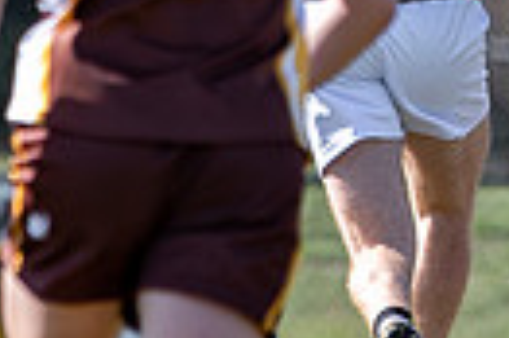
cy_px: -284
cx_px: 623
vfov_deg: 0.5
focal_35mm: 2808
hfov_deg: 0.7
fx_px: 39652
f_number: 3.2
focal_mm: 185
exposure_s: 1/1000
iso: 100
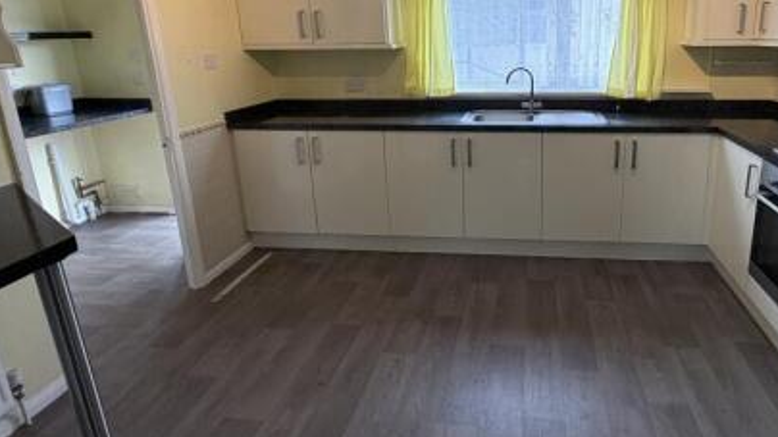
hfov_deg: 79.5
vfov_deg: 50.4
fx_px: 454
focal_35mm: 22
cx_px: 494
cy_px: 141
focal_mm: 2.22
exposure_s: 1/100
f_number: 2.2
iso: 250
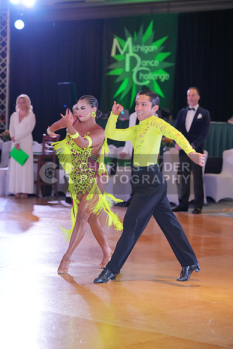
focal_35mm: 111
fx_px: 1077
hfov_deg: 12.3
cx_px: 116
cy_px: 174
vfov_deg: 18.4
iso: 4000
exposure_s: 1/500
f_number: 3.5
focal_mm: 111
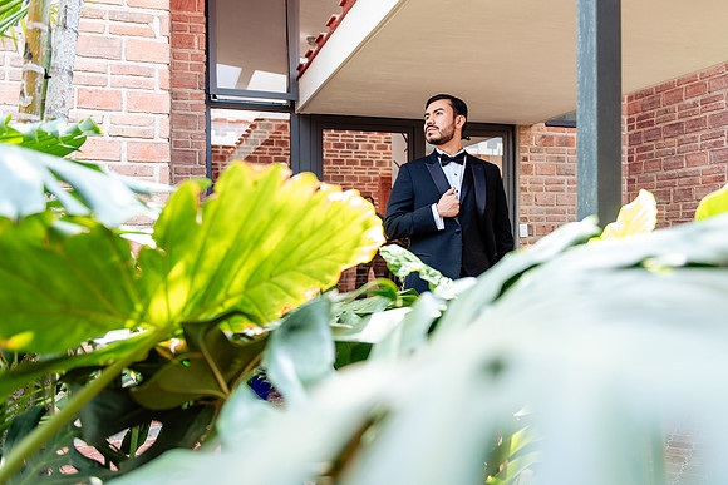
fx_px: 619
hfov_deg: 60.9
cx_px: 368
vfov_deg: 42.8
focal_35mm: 31
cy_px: 247
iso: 500
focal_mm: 29
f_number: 3.2
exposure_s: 1/320
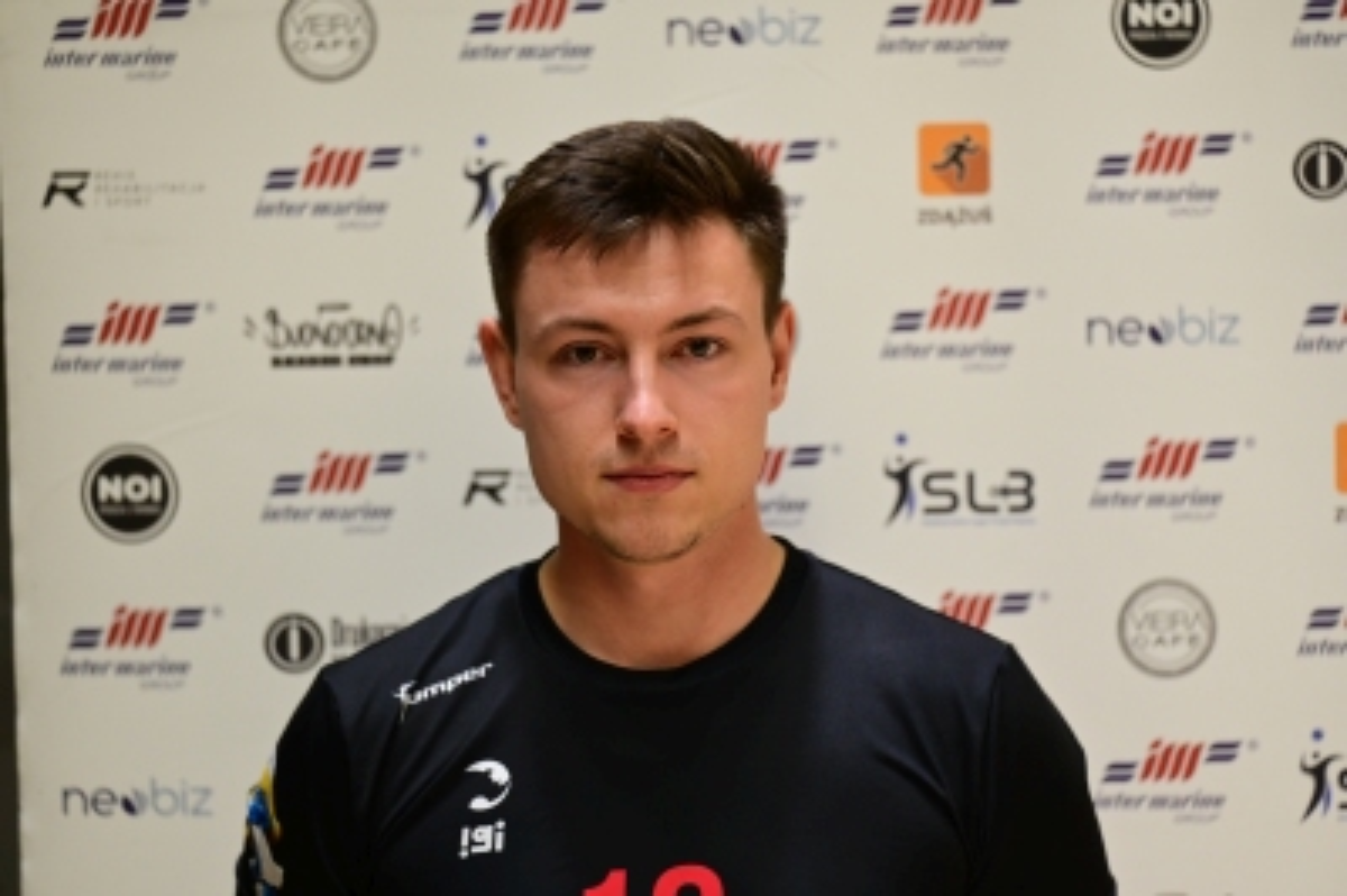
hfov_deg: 15.2
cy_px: 448
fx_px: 5047
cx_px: 674
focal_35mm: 135
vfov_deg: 10.1
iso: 3200
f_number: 2.8
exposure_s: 1/1250
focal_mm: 135
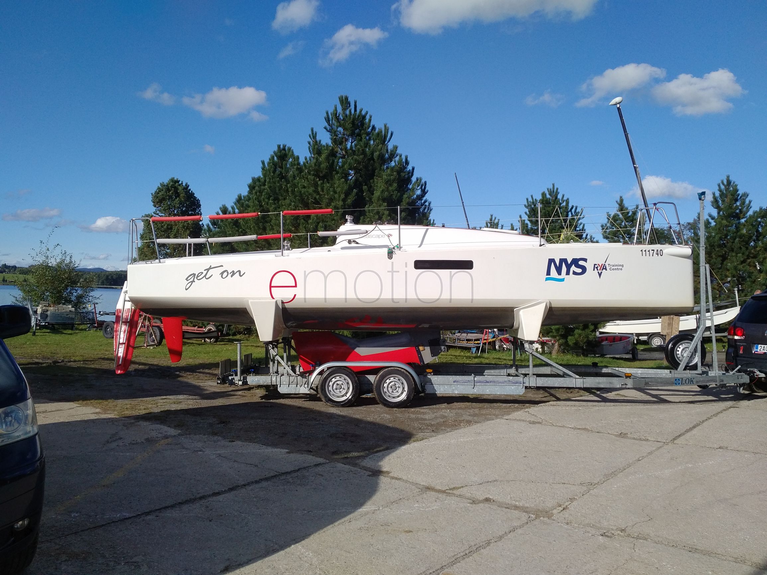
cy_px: 288
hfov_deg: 65.3
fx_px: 598
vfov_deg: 51.4
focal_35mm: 27
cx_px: 384
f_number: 2.2
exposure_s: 1/1503
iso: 50
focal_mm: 4.75
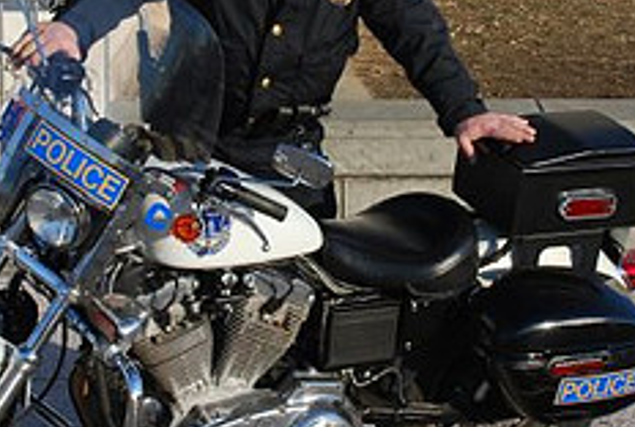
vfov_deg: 11.8
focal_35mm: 116
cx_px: 370
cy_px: 152
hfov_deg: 17.5
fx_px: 2056
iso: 200
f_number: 9
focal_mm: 31
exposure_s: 1/125
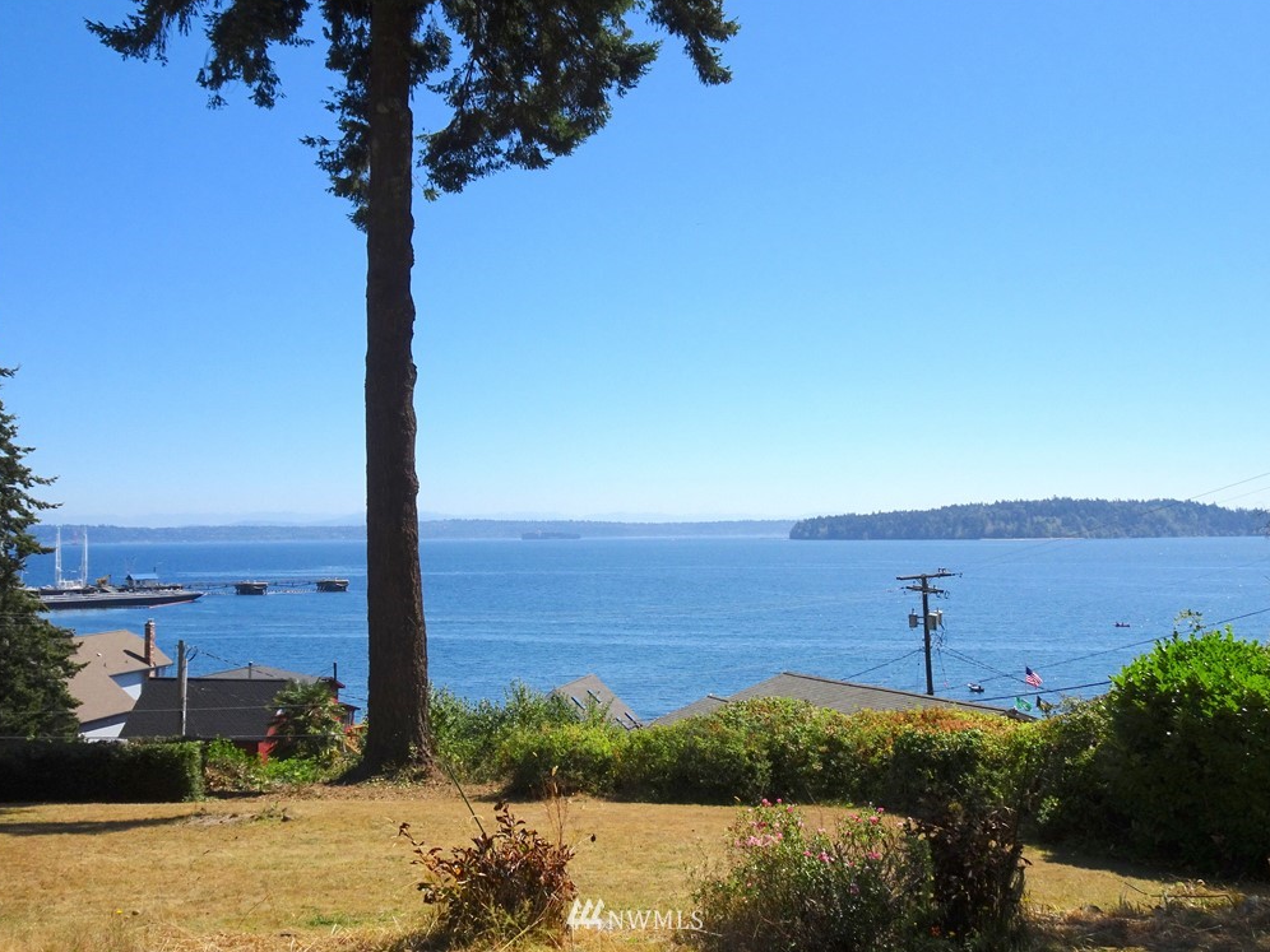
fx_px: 1357
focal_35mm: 37
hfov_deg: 50.1
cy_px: 473
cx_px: 638
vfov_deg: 38.7
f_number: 4
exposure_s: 1/1250
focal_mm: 6.17
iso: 80
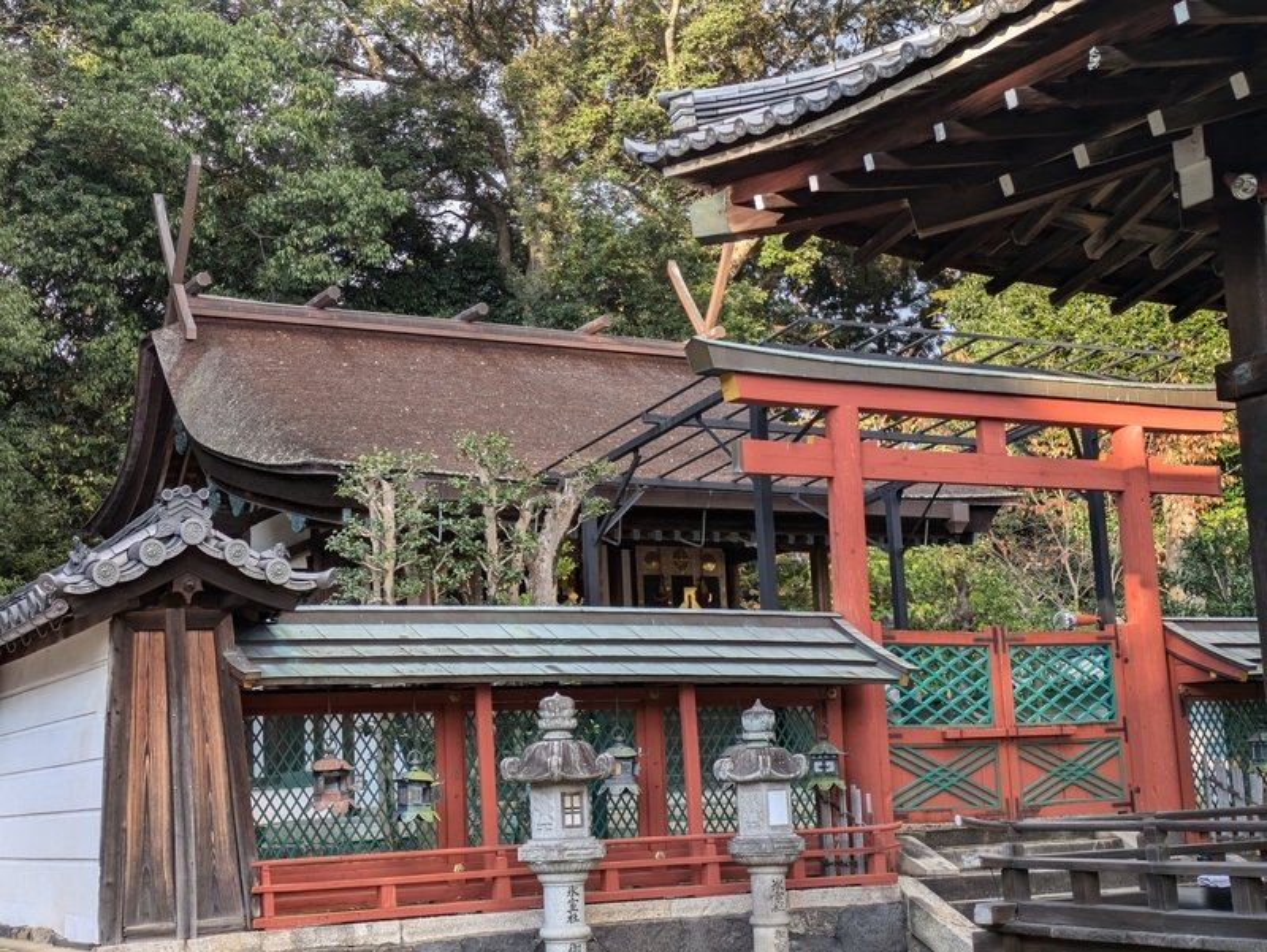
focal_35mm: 51
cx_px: 634
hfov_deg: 37.5
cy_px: 476
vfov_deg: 28.6
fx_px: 1868
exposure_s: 1/279
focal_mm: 5.43
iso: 47
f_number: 1.89
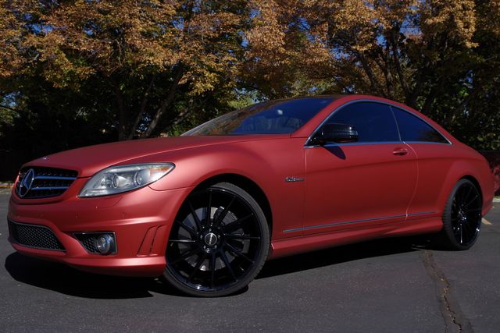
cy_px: 166
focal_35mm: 39
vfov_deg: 34.2
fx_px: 542
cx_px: 250
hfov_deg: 49.5
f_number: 9
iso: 200
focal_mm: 26.25
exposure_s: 1/500
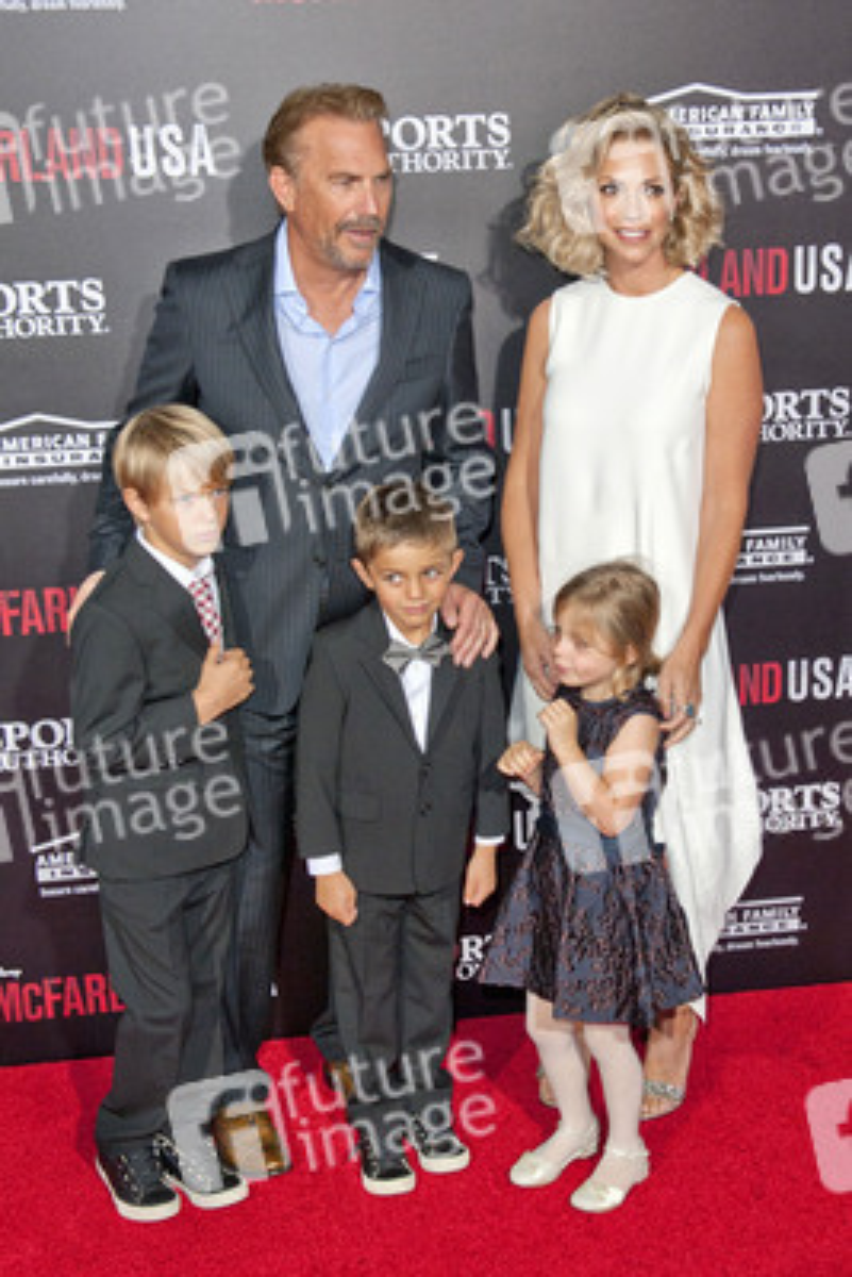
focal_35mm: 38
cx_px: 426
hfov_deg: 35.1
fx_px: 1348
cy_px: 638
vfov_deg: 50.7
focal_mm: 38
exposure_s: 1/400
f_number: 4.5
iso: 400
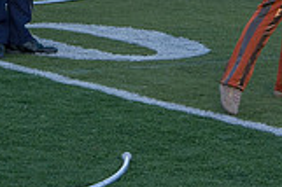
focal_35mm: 260
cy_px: -84
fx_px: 2035
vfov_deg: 5.2
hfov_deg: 7.9
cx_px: 282
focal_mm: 58
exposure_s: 1/250
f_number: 8
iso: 640
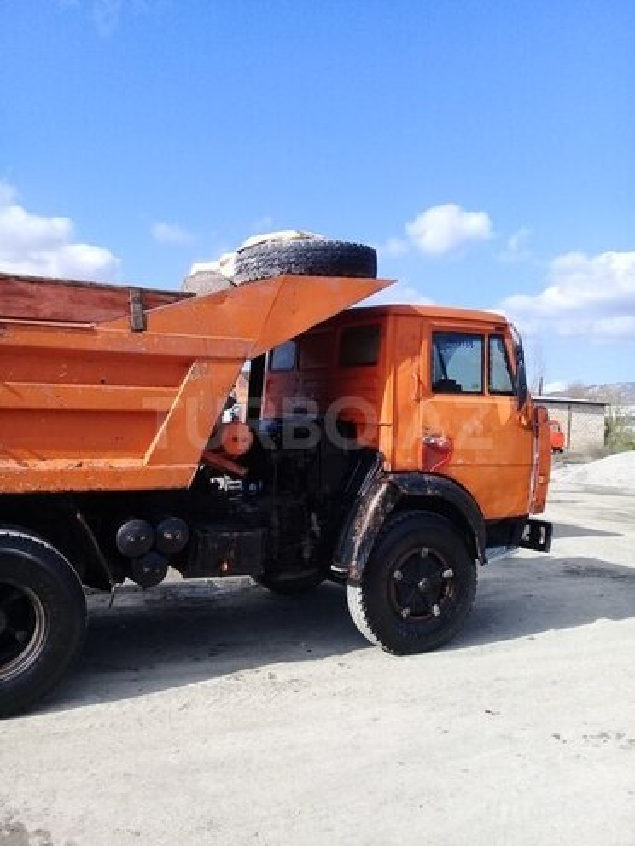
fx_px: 758
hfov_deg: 45.4
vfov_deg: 58.4
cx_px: 318
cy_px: 423
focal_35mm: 31
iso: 50
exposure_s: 1/858
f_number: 2.2
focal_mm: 3.3
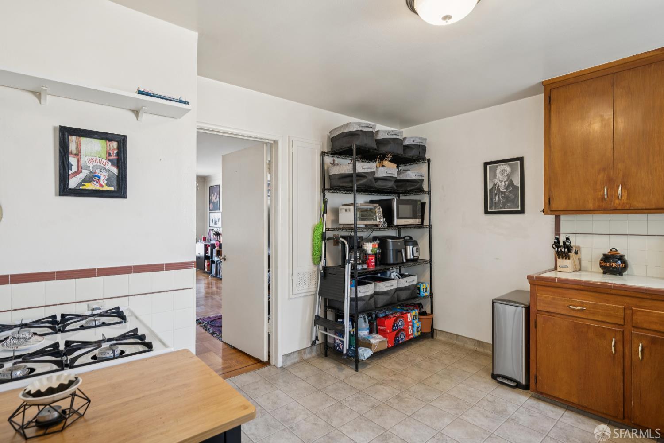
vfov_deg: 67.4
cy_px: 222
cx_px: 332
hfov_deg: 90.0
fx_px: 332
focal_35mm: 18
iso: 400
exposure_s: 1/6
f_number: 8
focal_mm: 18
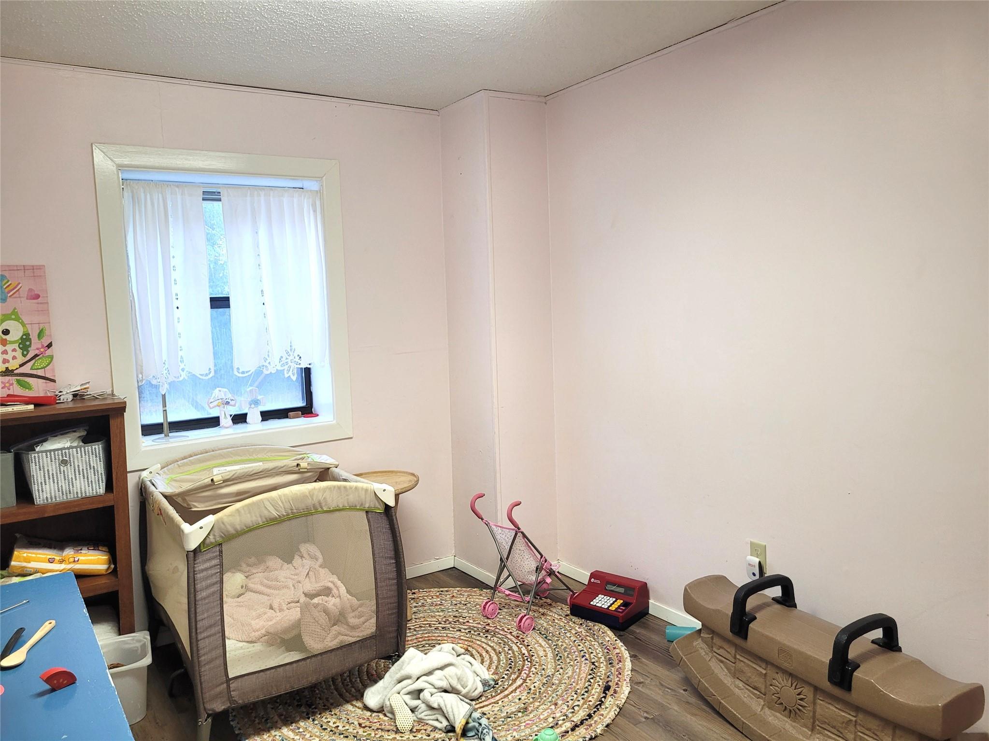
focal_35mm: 26
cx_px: 494
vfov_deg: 53.1
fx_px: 743
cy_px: 370
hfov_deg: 67.3
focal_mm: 5.4
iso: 125
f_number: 1.8
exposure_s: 1/120
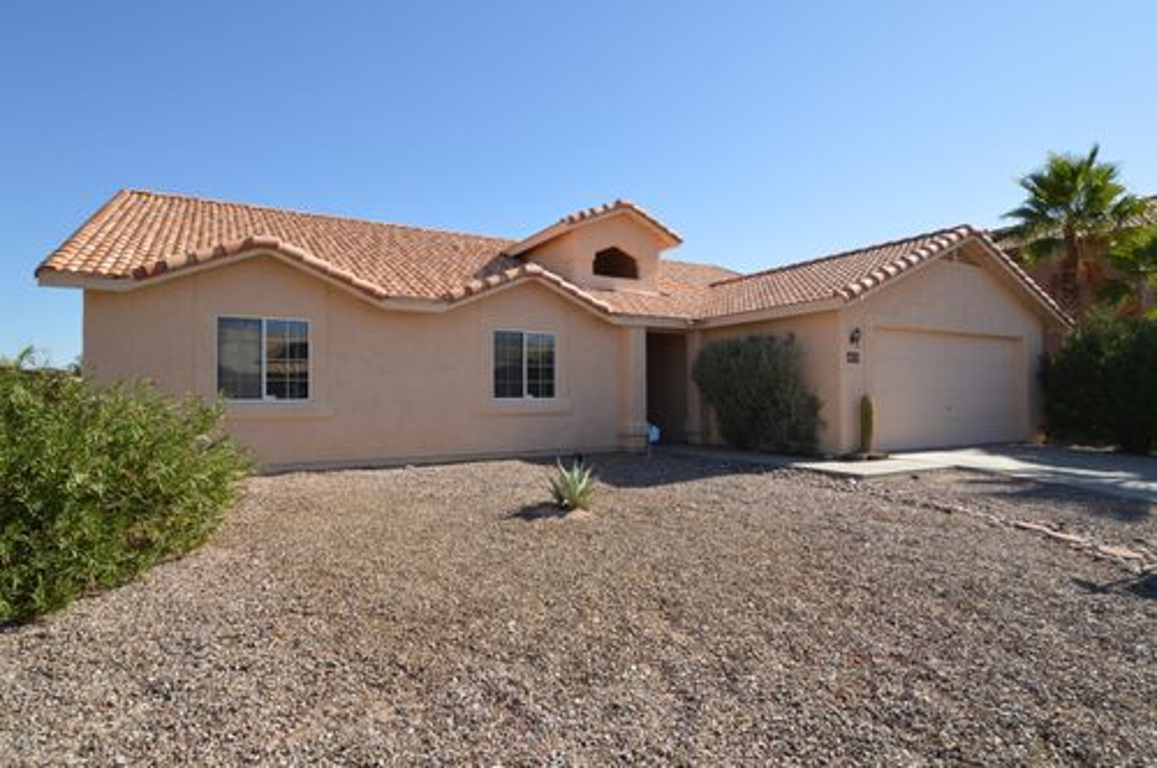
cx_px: 578
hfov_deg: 85.5
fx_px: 626
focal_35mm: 20
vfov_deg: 63.1
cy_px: 384
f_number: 8
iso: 100
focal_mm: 13
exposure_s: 1/200
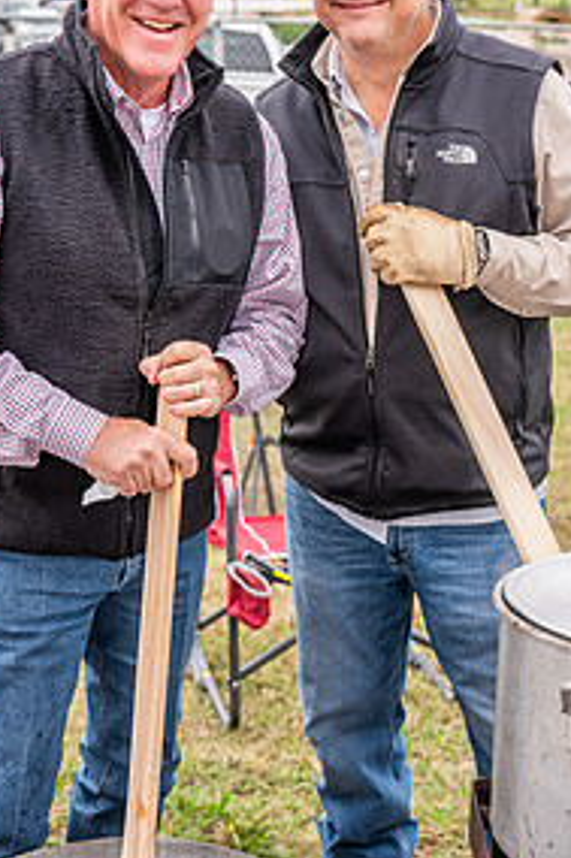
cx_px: 263
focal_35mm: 65
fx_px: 1548
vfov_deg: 30.9
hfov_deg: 20.9
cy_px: 378
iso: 500
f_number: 4
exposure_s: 1/640
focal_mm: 41
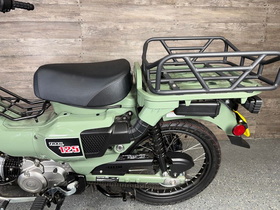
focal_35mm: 24
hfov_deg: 71.6
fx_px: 194
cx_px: 140
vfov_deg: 56.8
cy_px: 105
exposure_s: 1/27
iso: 80
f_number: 1.78
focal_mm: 6.76
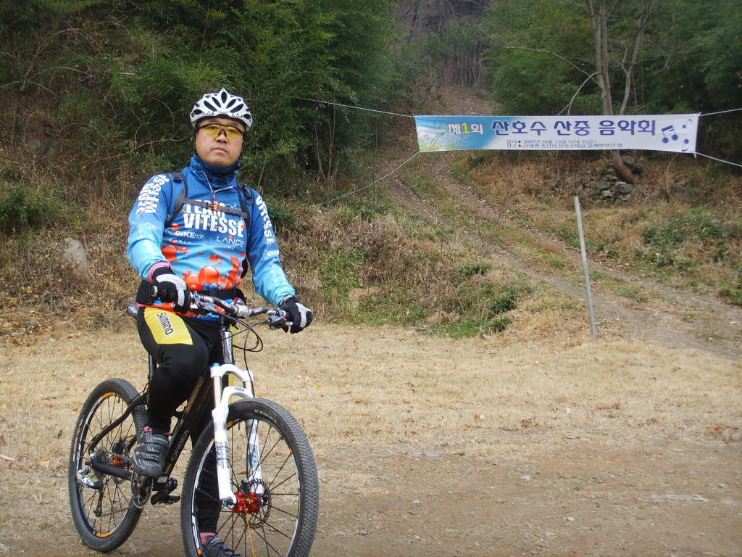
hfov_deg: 38.2
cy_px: 278
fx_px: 1072
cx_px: 371
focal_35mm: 50
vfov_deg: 29.1
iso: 50
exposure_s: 1/90
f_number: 3.8
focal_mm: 8.8
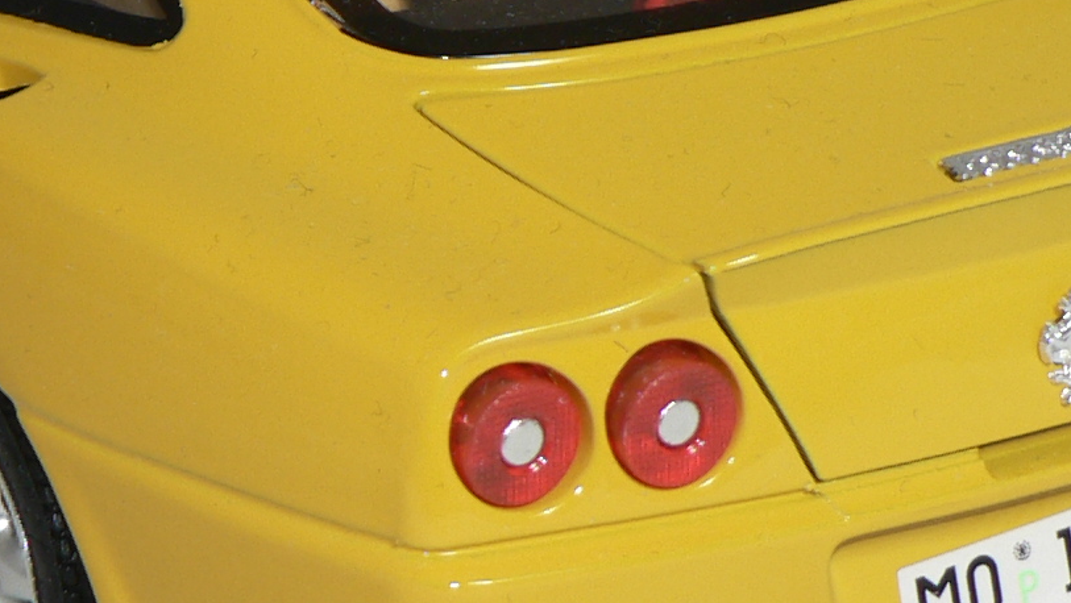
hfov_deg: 9.0
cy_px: -101
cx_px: 303
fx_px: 6818
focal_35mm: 240
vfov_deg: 5.0
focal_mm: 11.6
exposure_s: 1/60
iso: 80
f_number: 3.2
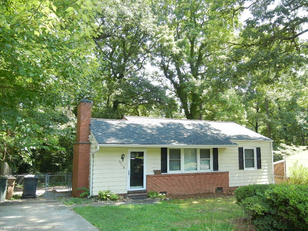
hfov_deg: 60.0
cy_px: 116
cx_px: 154
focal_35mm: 30
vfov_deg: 46.8
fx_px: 267
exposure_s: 1/124
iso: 160
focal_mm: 5.4
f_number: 3.5
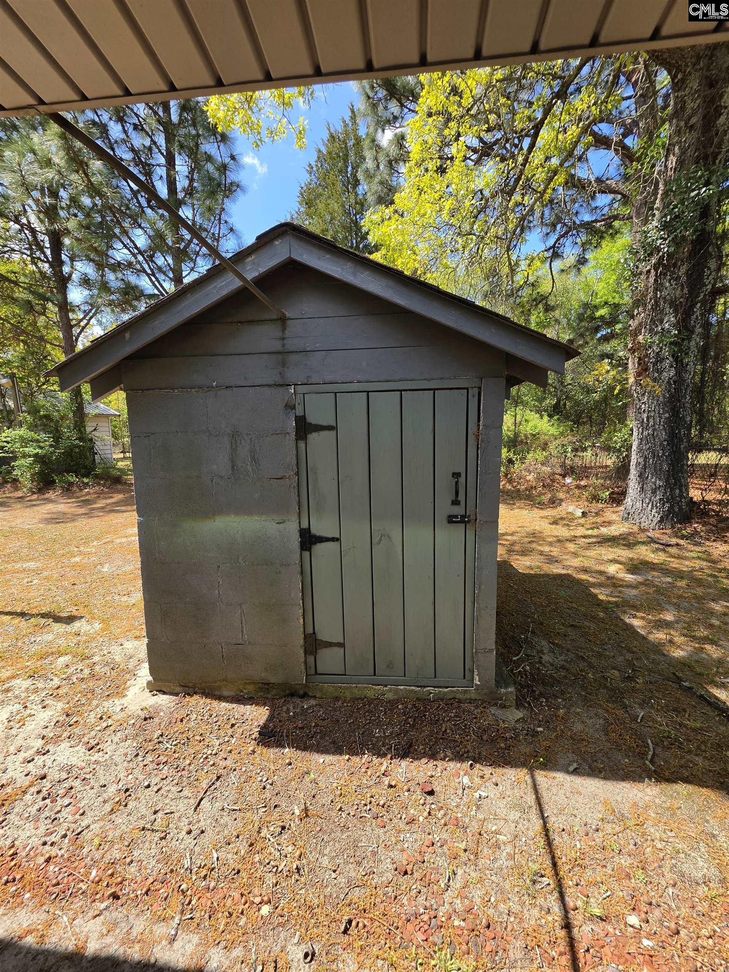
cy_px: 486
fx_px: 365
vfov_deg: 106.2
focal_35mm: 13
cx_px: 364
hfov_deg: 89.9
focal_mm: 2.2
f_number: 1.9
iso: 32
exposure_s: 1/662
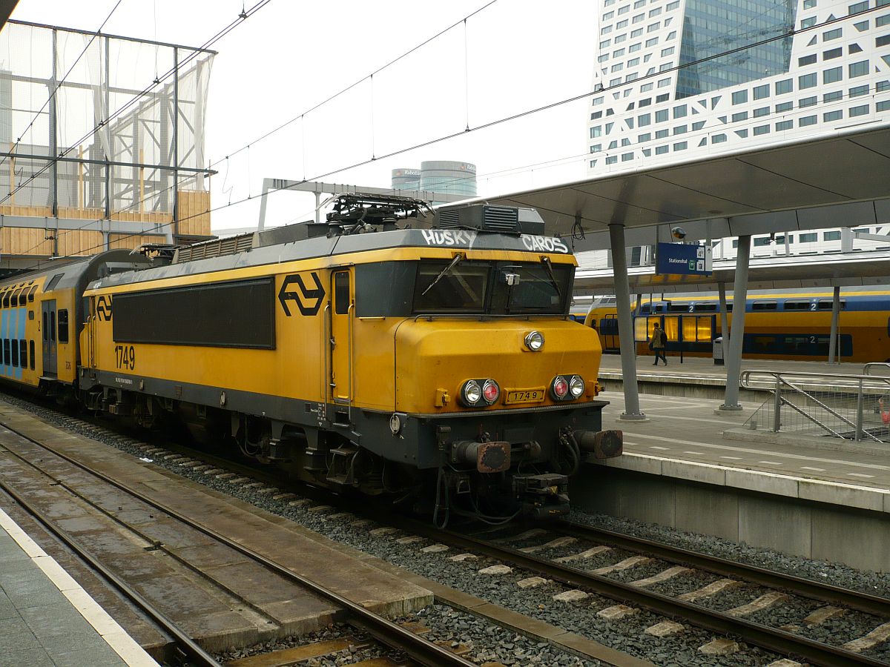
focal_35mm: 35
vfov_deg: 40.7
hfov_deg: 52.6
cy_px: 334
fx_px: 900
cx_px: 445
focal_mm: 5.8
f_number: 2.8
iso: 100
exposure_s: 1/250
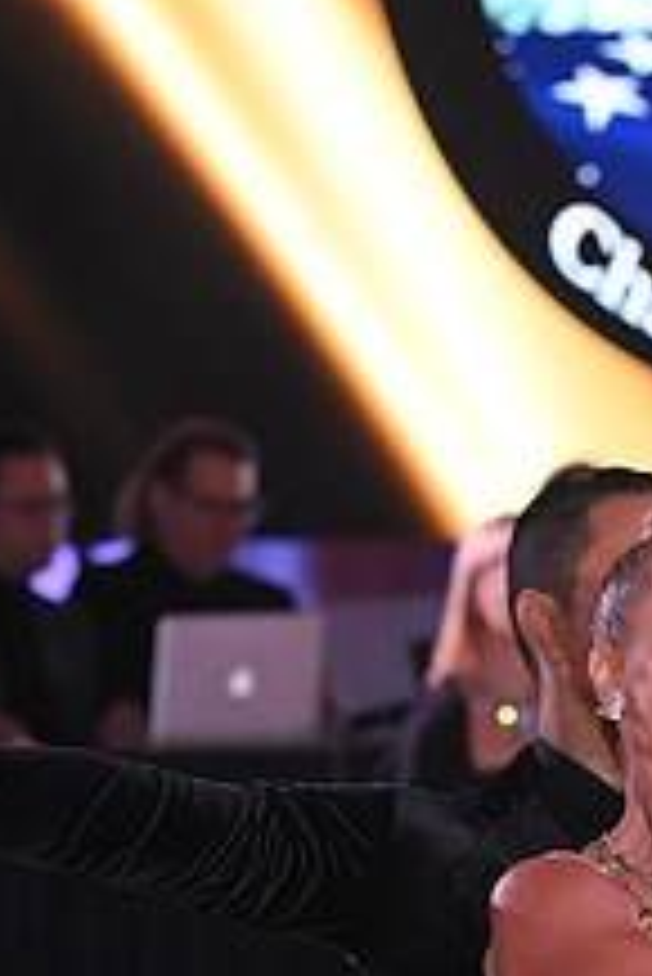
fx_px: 11228
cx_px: 632
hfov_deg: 3.3
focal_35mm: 414
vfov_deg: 5.0
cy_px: 1246
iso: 1600
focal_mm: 155
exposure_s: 1/200
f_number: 5.6
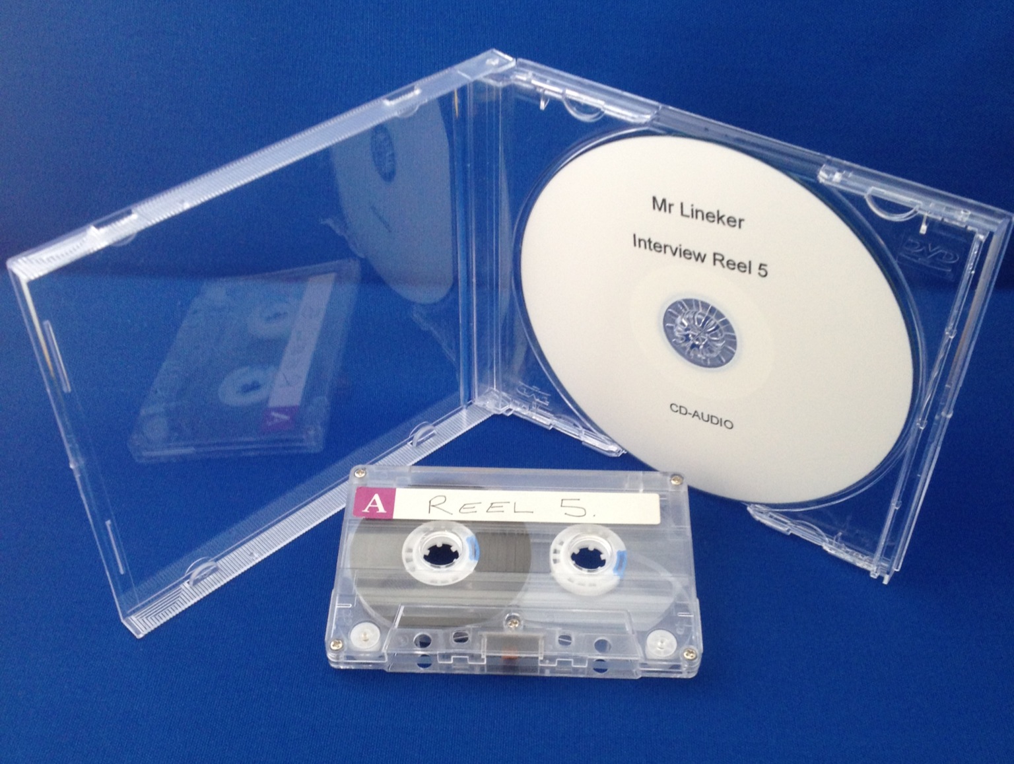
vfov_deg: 40.8
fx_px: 1027
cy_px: 382
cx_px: 507
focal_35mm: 35
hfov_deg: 52.6
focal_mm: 4.28
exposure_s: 1/20
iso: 100
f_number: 2.4
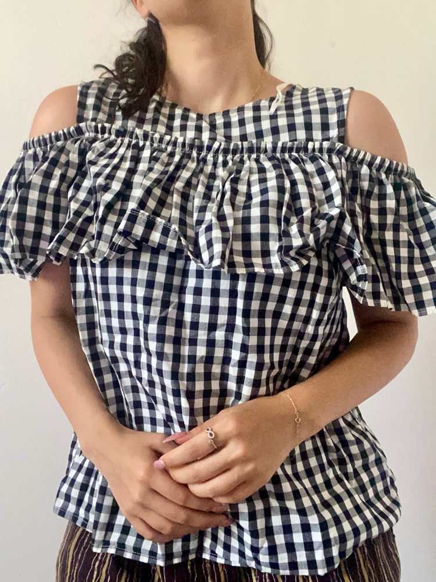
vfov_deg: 60.0
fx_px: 504
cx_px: 218
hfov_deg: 46.8
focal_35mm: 30
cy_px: 291
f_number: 2.2
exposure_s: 1/30
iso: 500
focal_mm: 2.71
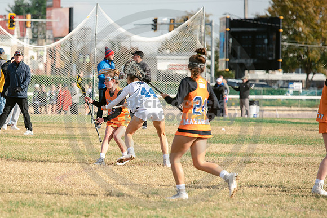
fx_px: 2864
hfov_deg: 6.5
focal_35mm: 315
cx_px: 71
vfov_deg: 4.4
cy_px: 119
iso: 250
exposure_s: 1/1600
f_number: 5
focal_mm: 200
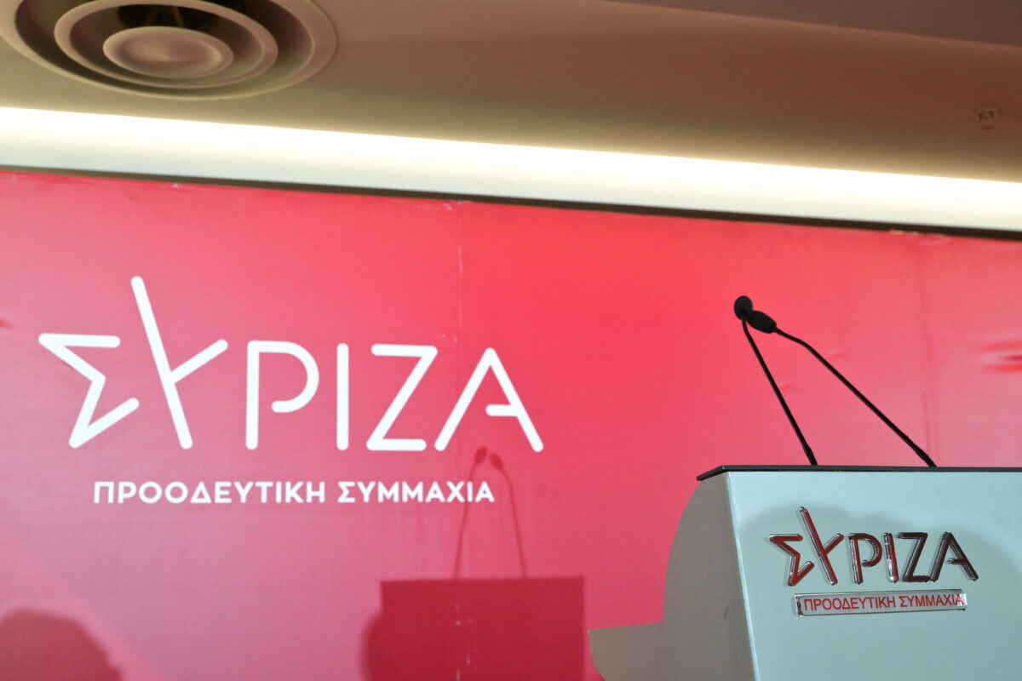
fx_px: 1192
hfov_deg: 46.4
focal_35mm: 42
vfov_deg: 31.9
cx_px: 511
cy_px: 340
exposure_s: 1/400
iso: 6400
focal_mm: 42
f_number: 5
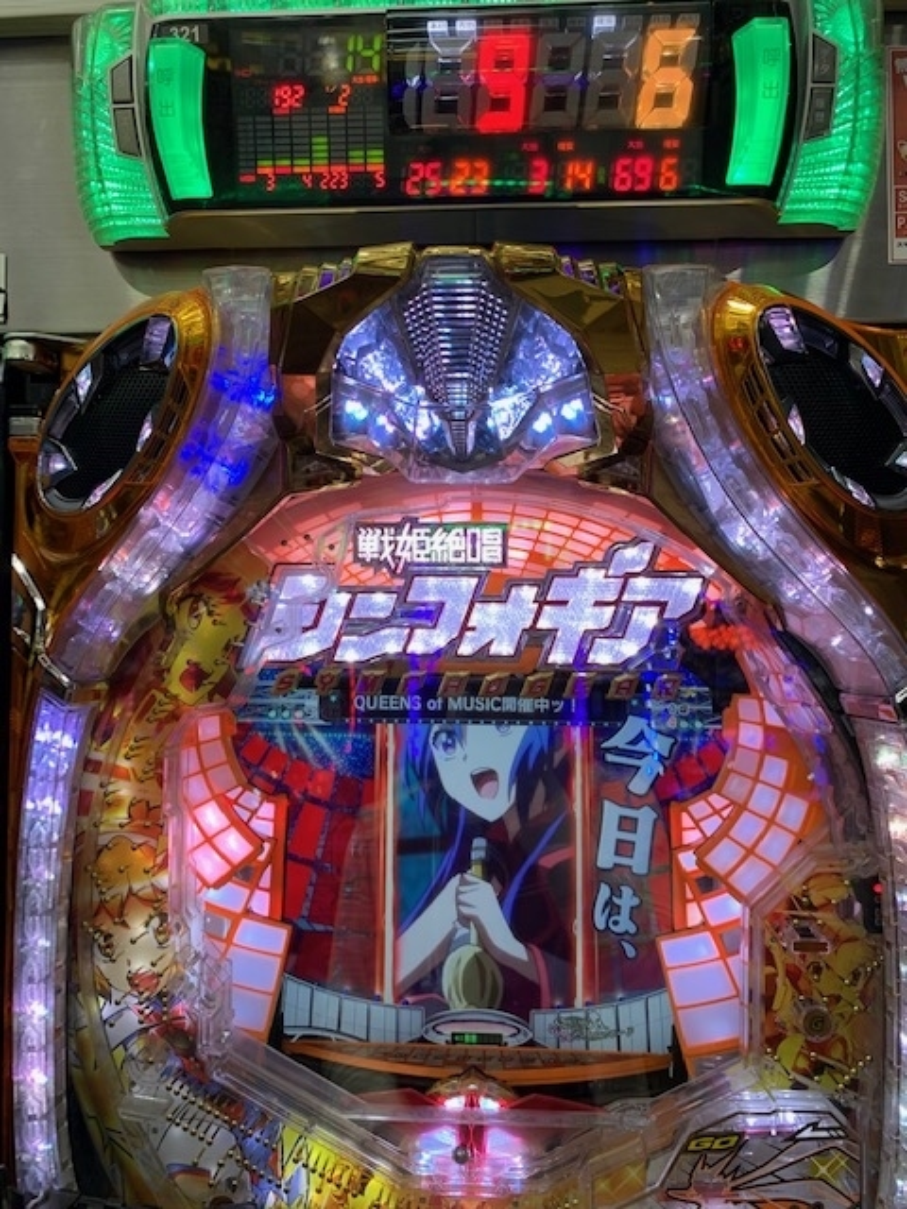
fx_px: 908
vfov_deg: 67.3
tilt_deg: +1.8
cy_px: 604
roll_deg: -2.1
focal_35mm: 26
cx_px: 454
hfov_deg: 53.1
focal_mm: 4.25
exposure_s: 1/120
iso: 64
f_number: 1.8
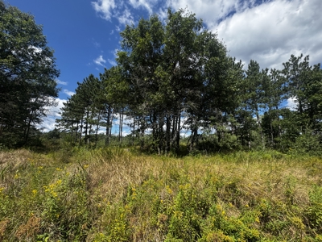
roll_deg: -1.0
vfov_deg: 85.7
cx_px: 161
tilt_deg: +13.0
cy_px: 121
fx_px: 130
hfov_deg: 102.1
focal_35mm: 14
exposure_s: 1/968
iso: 40
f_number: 2.2
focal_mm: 2.22
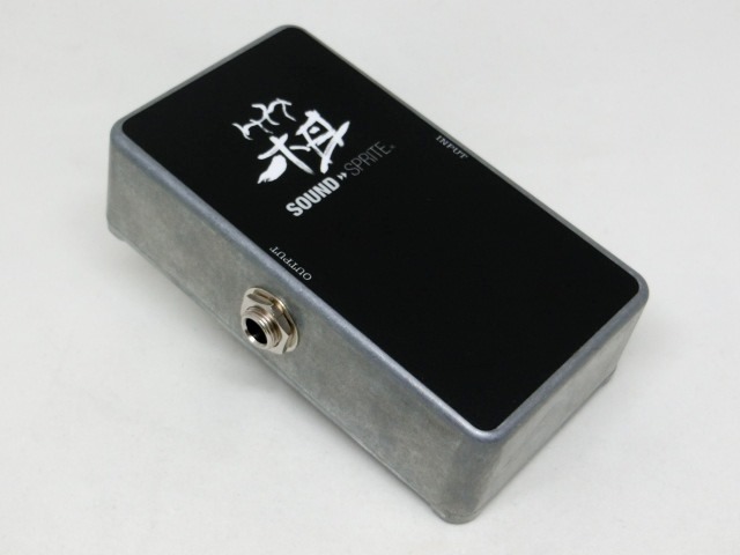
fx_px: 1283
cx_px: 370
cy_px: 278
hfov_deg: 32.2
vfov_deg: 24.4
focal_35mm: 60
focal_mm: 10.7
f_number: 5
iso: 250
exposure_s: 1/125
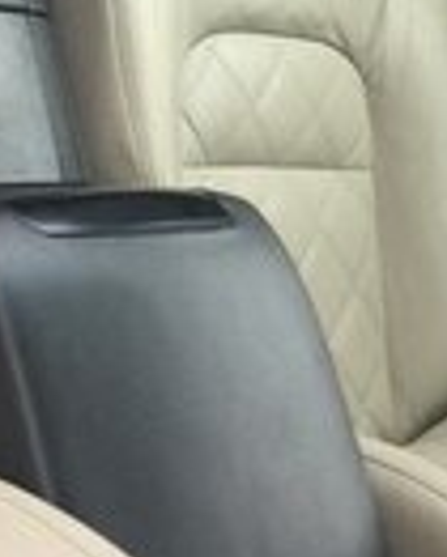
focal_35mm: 107
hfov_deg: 13.6
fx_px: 1767
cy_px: -208
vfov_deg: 16.7
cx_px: -217
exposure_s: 1/17
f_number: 2.2
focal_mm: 4.15
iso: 100
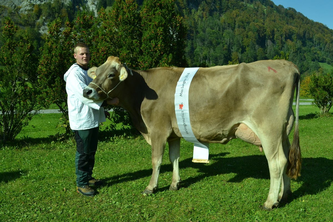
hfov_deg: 53.1
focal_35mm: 36
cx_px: 166
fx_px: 333
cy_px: 111
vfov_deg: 36.9
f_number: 14
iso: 800
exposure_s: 1/800
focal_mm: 24
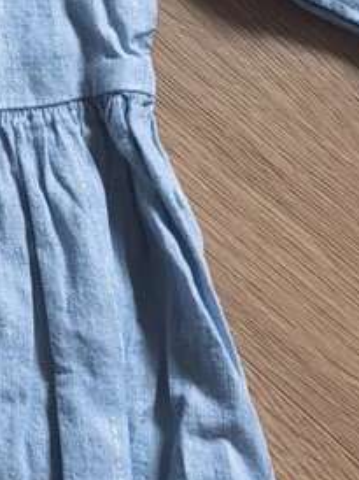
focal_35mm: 139
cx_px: -294
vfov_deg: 14.2
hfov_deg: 10.1
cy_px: 211
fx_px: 1925
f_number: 1.6
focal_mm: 6.57
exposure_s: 1/50
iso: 400
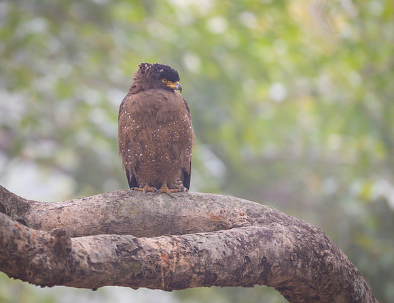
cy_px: 133
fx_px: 7765
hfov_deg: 2.9
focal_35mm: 676
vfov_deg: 2.2
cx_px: 114
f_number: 4
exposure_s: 1/200
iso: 1250
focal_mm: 500
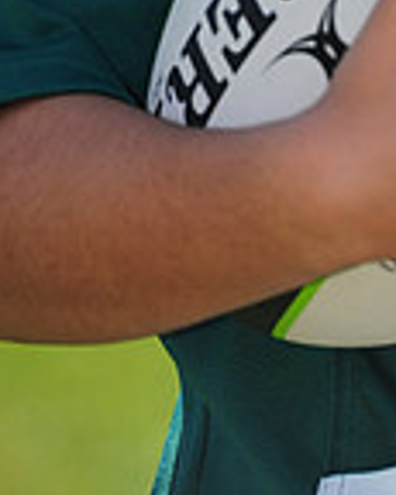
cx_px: 486
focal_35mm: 755
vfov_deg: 2.6
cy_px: -402
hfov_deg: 2.0
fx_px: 11073
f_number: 4.5
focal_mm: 200
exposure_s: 1/800
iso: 200
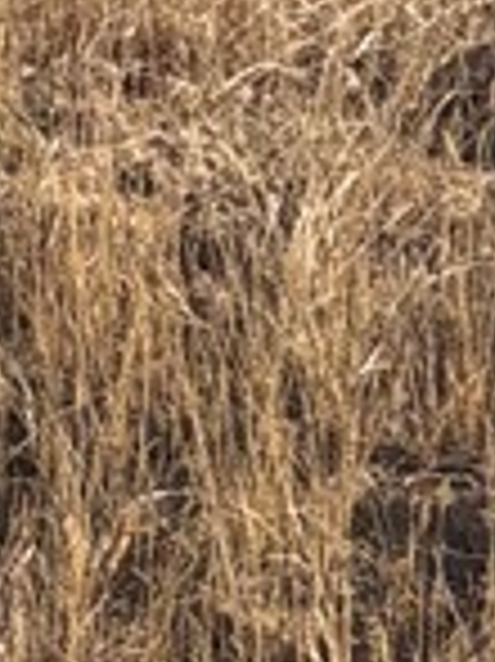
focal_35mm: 334
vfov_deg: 5.7
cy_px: -1049
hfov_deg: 4.3
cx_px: -1008
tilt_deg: -7.2
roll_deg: +2.2
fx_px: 6377
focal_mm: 6.76
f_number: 1.78
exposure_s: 1/4098
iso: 64
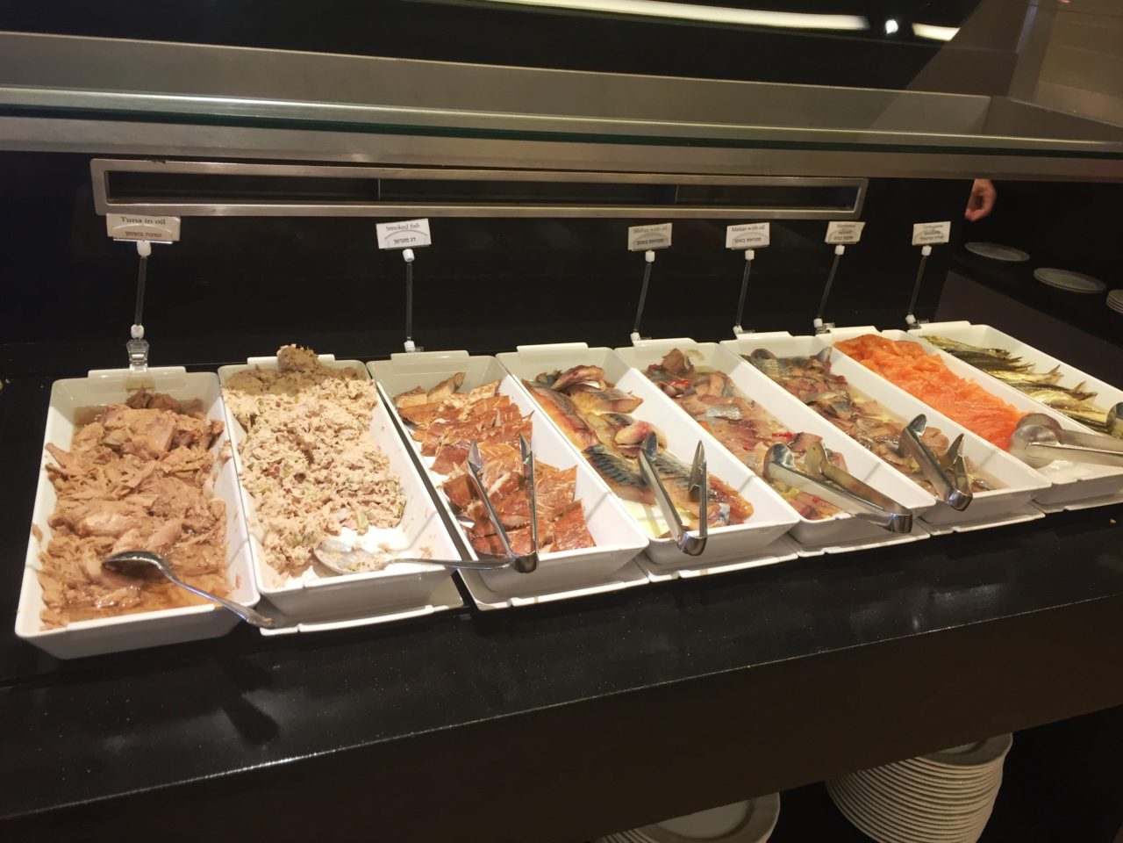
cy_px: 422
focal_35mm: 29
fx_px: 941
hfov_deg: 61.7
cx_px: 562
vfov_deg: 48.2
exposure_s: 1/33
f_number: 2.2
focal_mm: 4.15
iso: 100
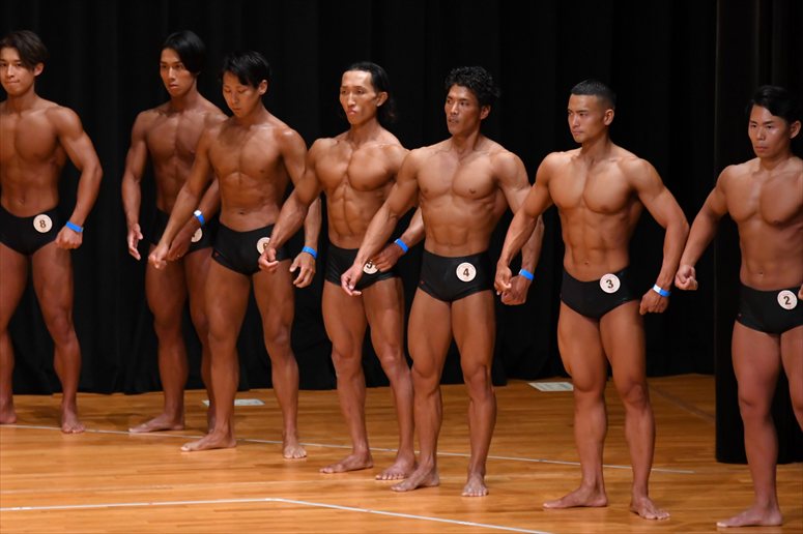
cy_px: 267
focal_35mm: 270
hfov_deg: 7.6
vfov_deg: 5.1
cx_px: 402
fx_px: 6020
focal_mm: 180
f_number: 5.6
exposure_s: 1/400
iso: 4000
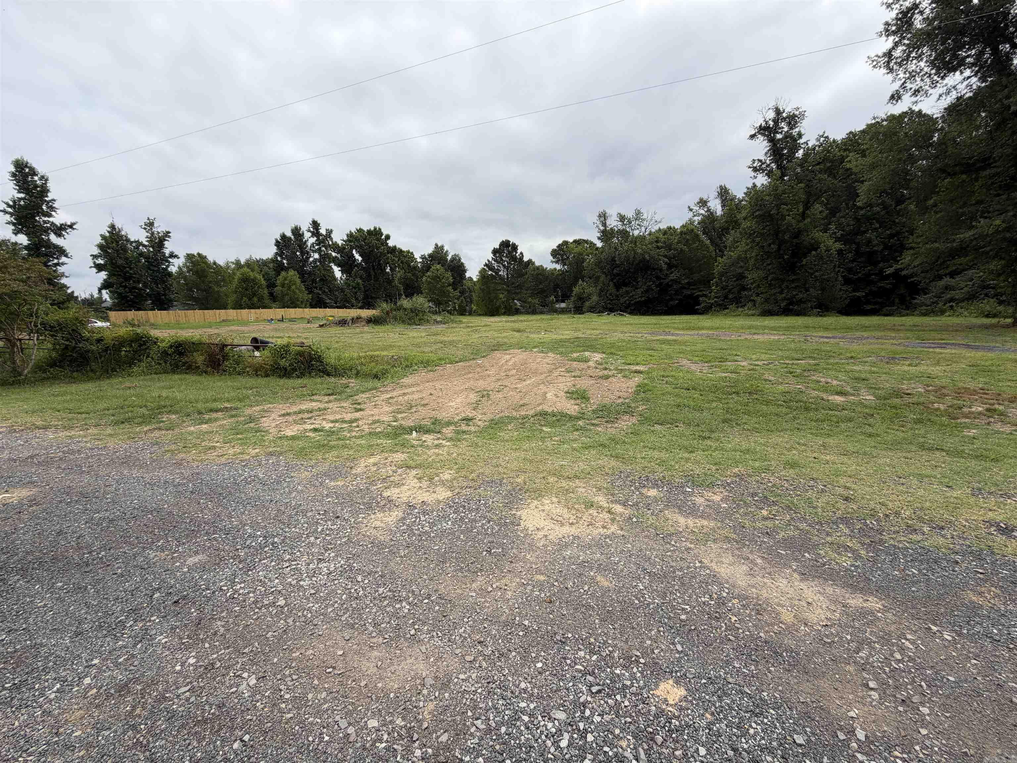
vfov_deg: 85.7
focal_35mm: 14
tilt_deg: -9.5
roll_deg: +1.8
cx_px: 508
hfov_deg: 102.1
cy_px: 382
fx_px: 411
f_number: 2.2
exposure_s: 1/864
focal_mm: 2.22
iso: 20
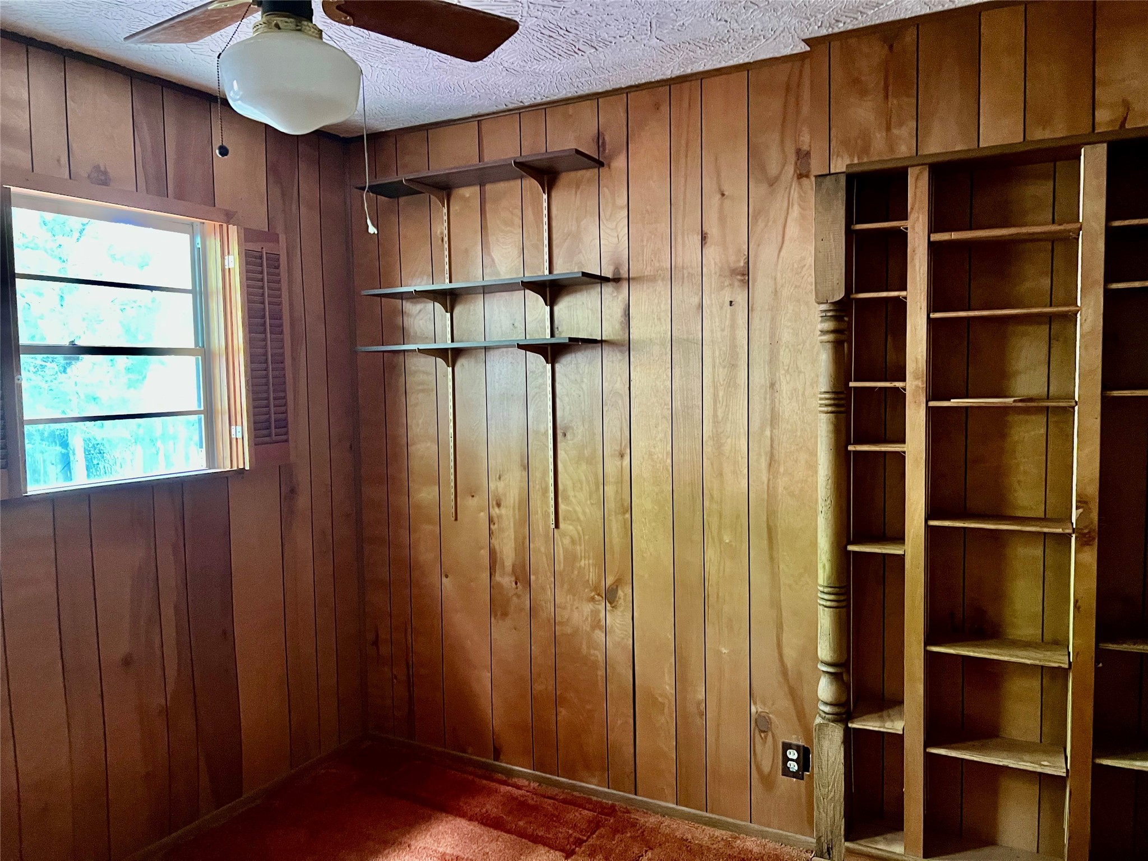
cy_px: 430
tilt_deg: -3.8
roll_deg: +0.5
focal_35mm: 26
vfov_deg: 53.1
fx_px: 862
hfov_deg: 67.3
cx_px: 574
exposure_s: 1/30
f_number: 1.5
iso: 500
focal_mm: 5.7
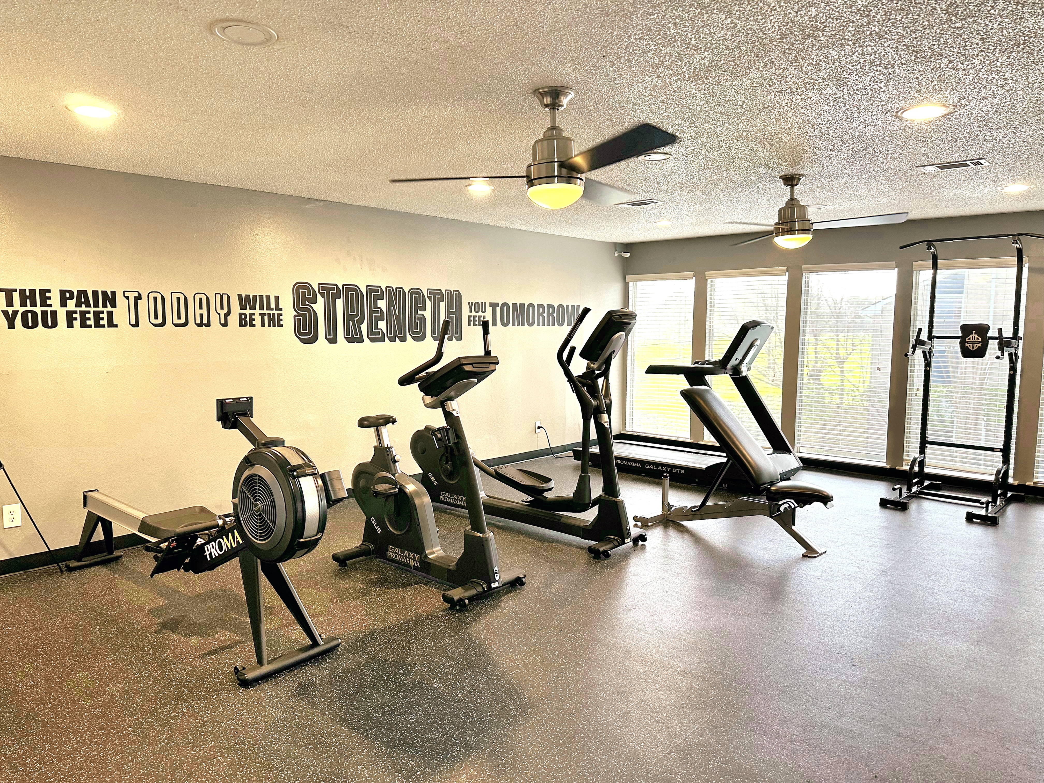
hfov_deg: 71.6
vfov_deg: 56.8
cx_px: 522
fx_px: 724
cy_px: 392
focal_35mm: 24
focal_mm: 6.86
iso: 200
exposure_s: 1/60.2
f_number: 1.78
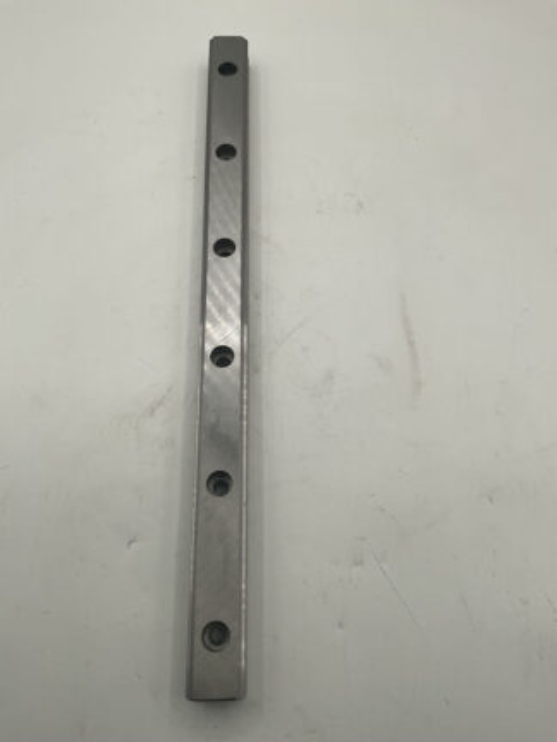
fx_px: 622
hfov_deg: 48.2
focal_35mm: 29
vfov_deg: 61.7
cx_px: 278
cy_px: 371
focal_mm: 3
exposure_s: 1/804
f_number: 1.8
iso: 16
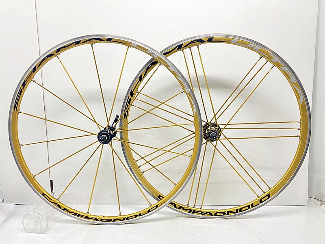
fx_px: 244
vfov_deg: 53.1
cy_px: 122
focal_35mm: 26
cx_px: 162
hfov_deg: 67.3
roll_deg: +0.5
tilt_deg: -9.8
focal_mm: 4.25
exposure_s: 1/50
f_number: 1.8
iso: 320
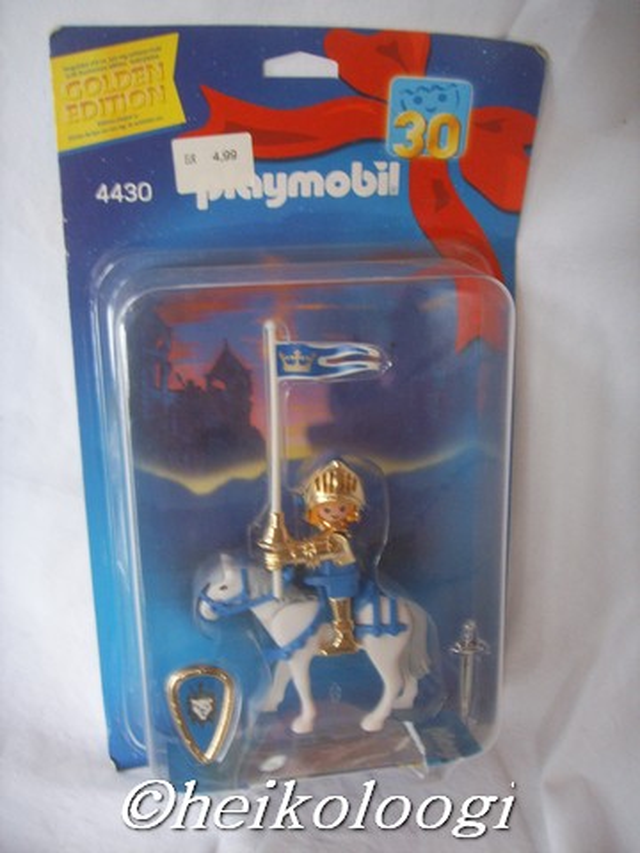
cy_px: 426
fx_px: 961
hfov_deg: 36.8
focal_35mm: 39
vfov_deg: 47.9
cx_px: 320
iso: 152
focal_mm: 6.6
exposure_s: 1/10
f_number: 3.5
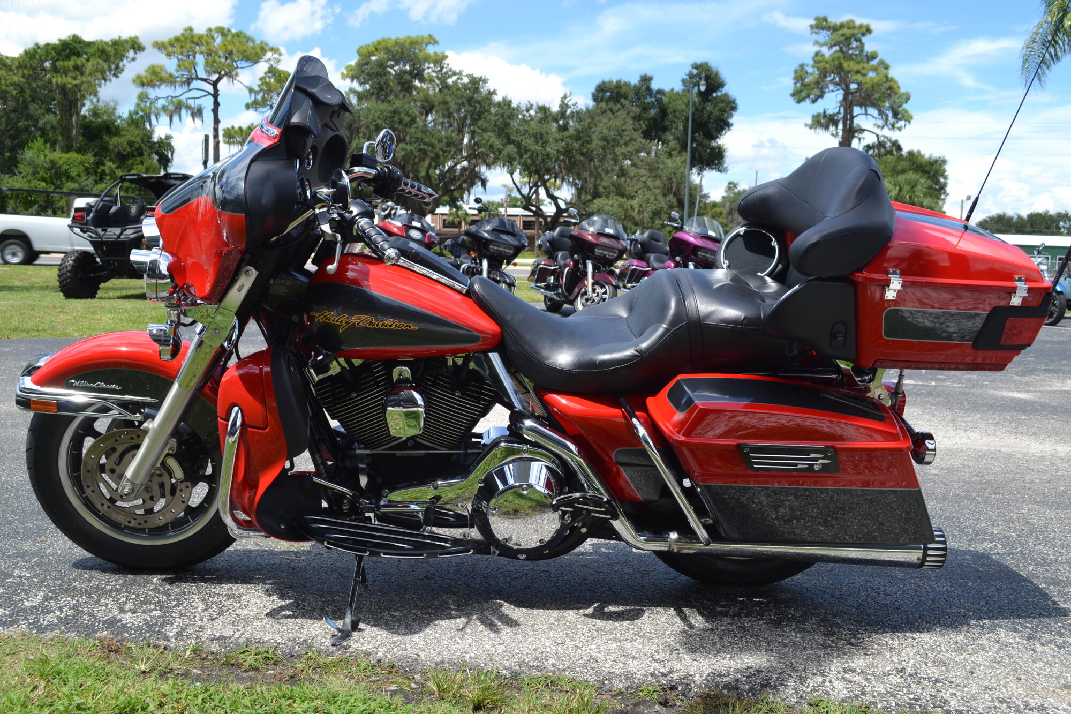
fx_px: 982
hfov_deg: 57.2
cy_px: 357
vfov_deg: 40.0
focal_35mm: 33
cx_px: 536
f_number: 7.1
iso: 100
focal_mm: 22
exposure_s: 1/200
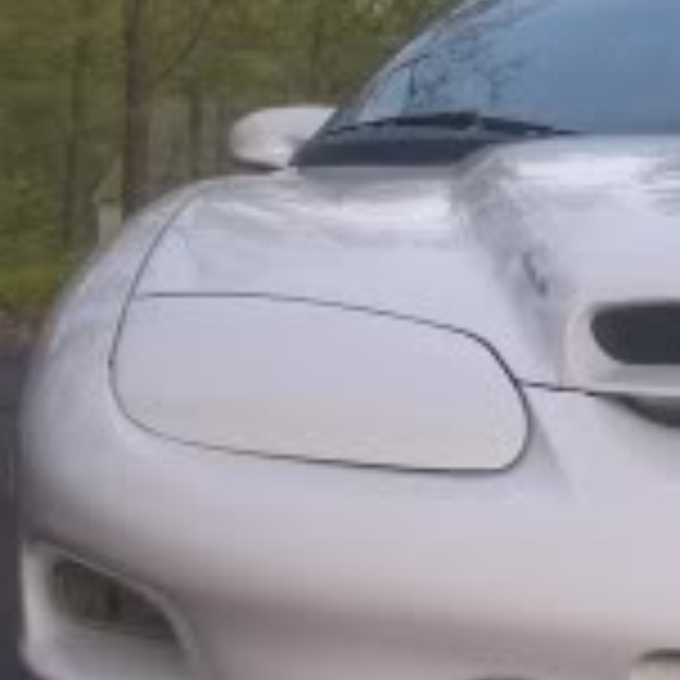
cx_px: 919
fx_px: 2689
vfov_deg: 14.4
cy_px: 288
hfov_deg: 13.8
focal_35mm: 121
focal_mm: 5.9
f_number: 4.5
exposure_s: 1/86
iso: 100
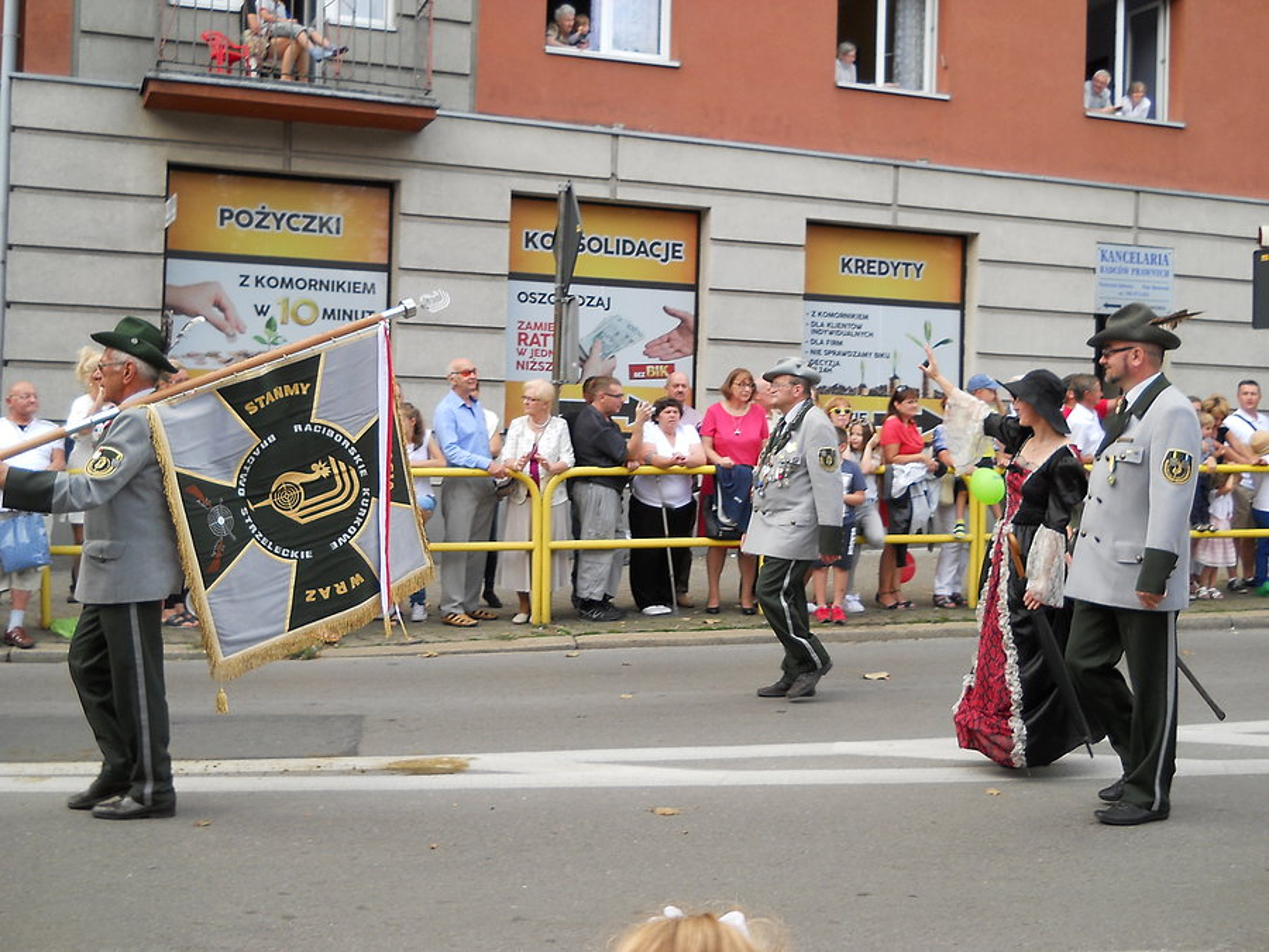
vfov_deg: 35.1
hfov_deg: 45.8
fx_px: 1503
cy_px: 476
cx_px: 634
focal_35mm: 41
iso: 80
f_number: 3.1
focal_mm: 6.72
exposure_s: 1/160
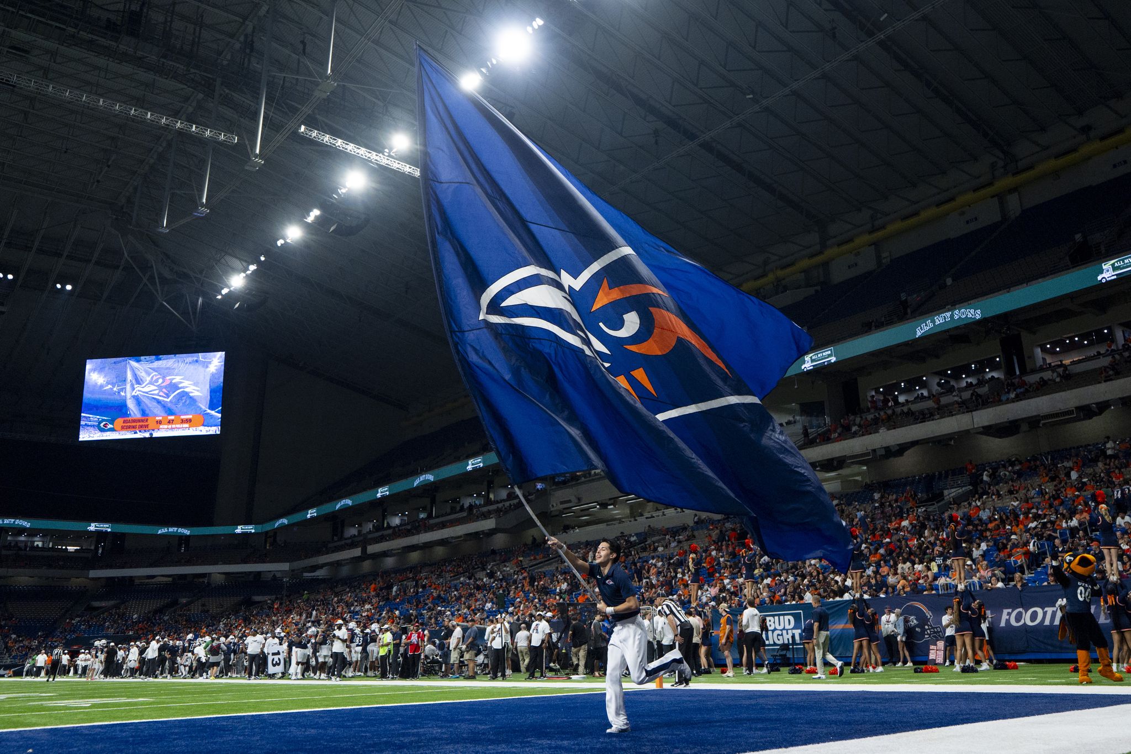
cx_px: 631
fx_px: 961
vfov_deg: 42.7
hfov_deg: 60.8
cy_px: 308
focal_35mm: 31
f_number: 2.8
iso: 3200
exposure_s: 1/1250
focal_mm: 25
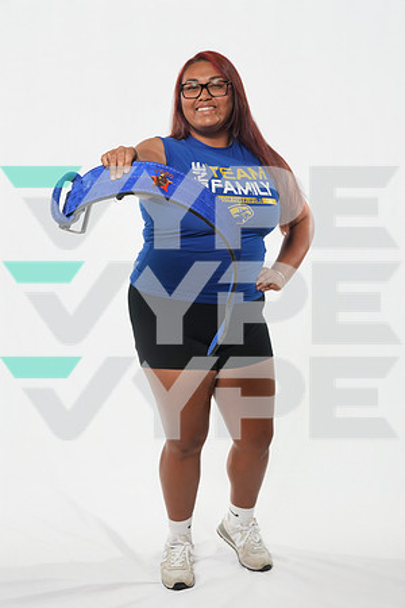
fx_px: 889
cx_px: 202
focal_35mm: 53
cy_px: 304
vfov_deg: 37.7
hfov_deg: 25.7
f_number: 8
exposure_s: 1/125
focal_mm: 52.7
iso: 500
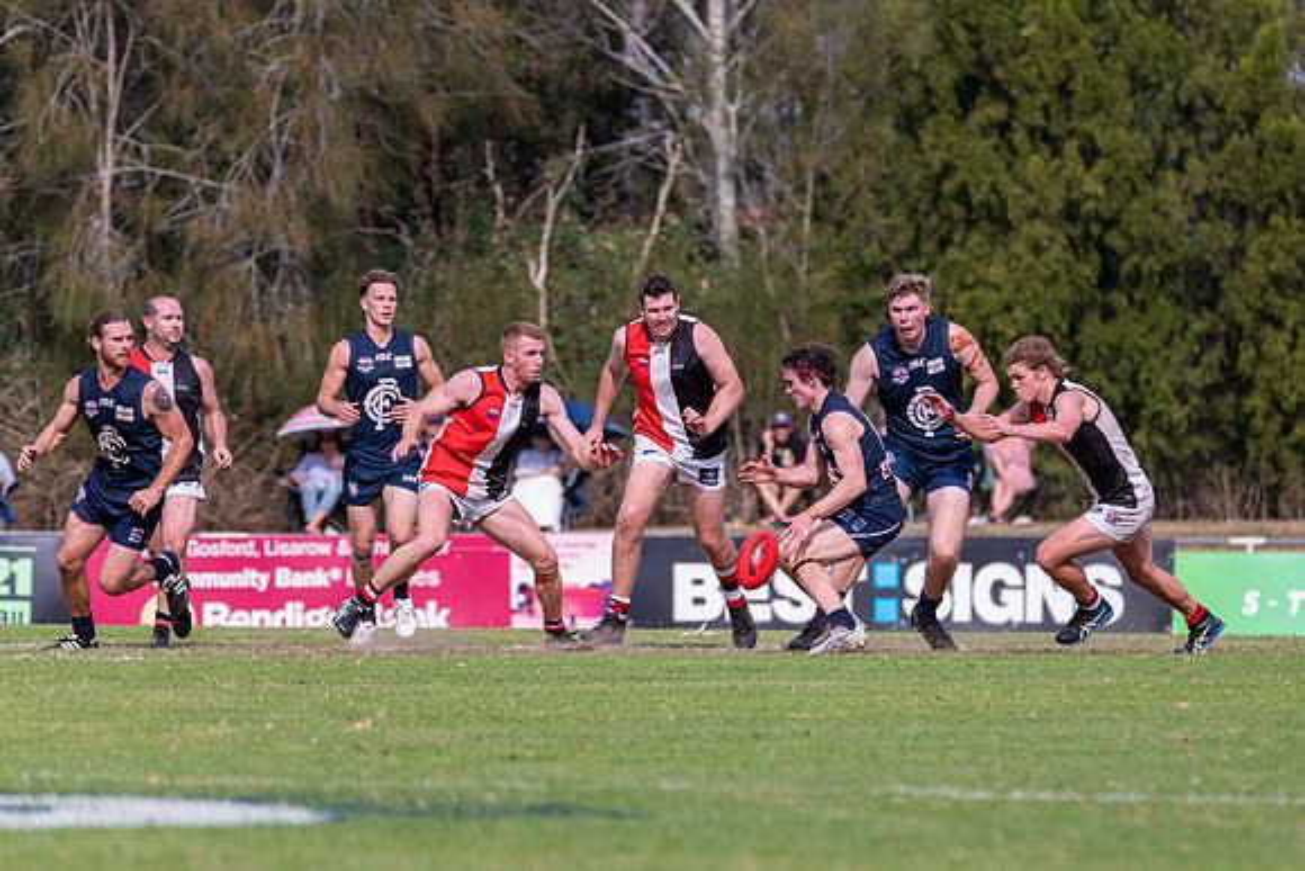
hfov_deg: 4.6
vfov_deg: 3.1
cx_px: 795
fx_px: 16173
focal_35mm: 446
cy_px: 443
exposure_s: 1/2500
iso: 800
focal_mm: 350
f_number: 6.3
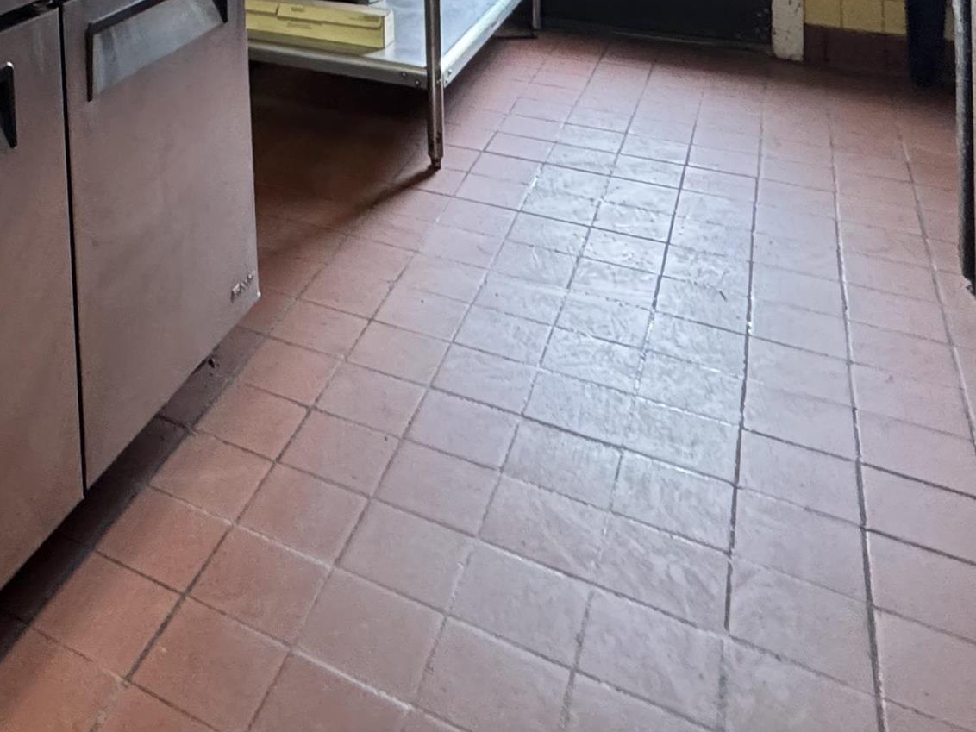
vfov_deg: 29.6
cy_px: -240
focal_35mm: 38
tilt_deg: -1.3
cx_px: 62
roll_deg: +2.8
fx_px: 1071
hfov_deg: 43.8
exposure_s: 1/60
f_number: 2.2
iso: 500
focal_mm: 2.22
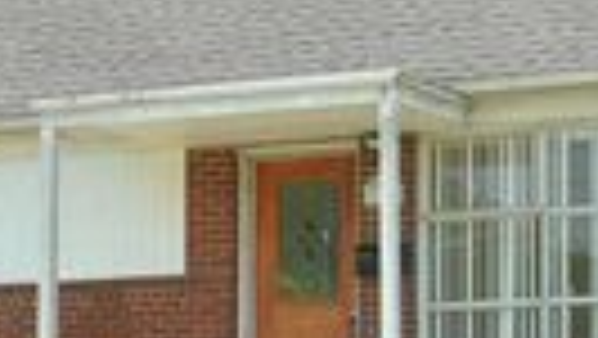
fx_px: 2253
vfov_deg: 8.5
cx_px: 517
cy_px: 356
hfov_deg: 15.0
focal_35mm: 142
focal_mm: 24
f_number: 6.3
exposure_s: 1/160
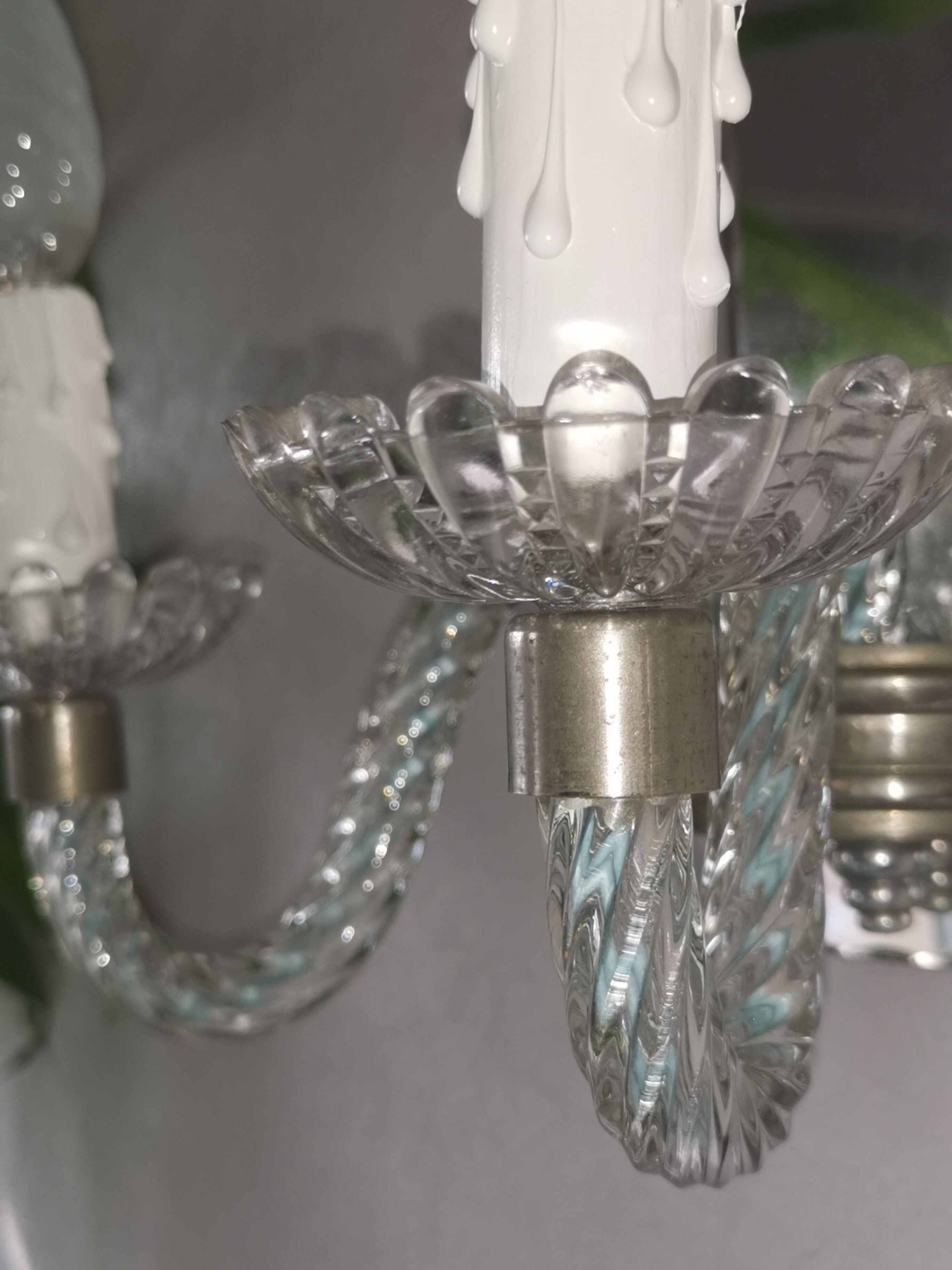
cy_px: 635
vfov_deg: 36.2
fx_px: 1943
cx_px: 476
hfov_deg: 27.5
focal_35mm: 53
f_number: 1.8
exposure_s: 1/127
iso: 50
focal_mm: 5.58
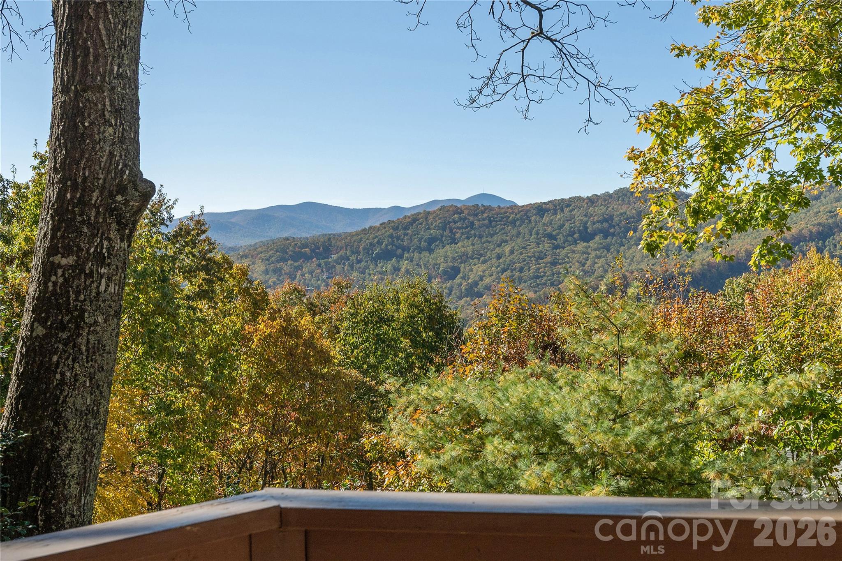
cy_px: 280
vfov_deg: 43.6
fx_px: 702
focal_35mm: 30
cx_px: 421
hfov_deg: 61.9
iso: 320
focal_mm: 30
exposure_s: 1/1250
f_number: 7.1
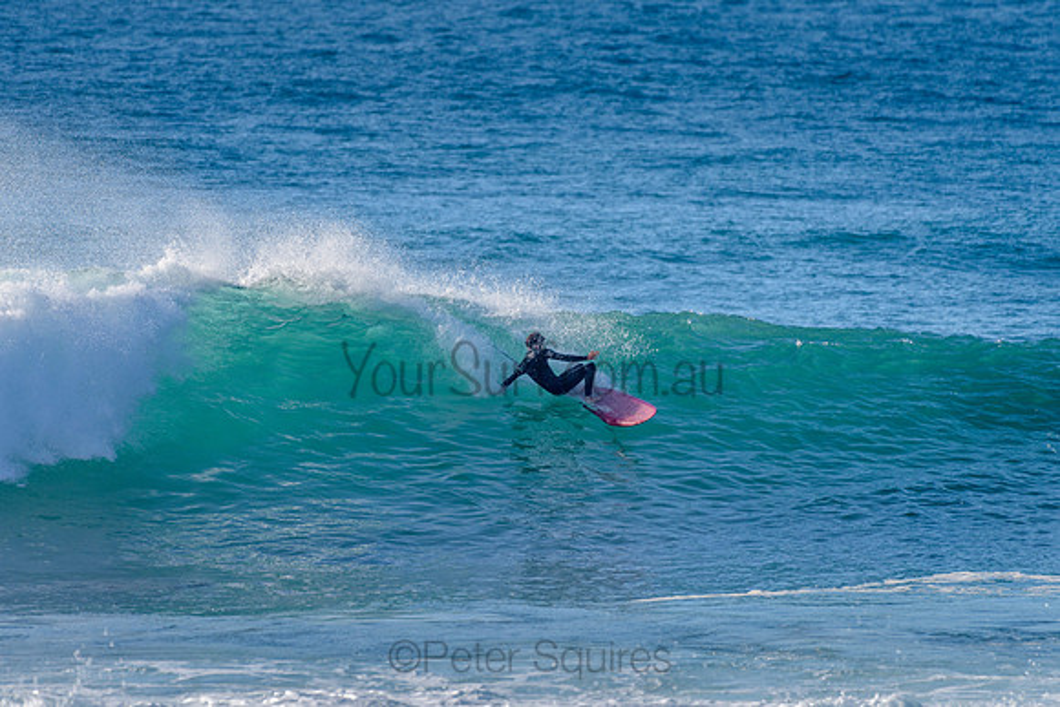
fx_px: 18059
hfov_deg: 3.4
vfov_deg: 2.2
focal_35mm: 613
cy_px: 354
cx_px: 530
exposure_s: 1/2000
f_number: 5.6
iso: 180
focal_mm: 500
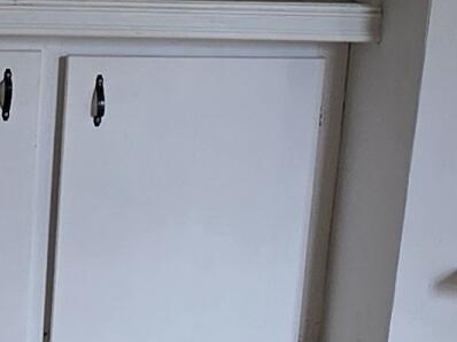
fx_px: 1293
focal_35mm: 98
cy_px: 64
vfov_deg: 15.0
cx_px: -5
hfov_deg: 19.4
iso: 50
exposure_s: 1/120
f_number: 1.9
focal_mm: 2.2
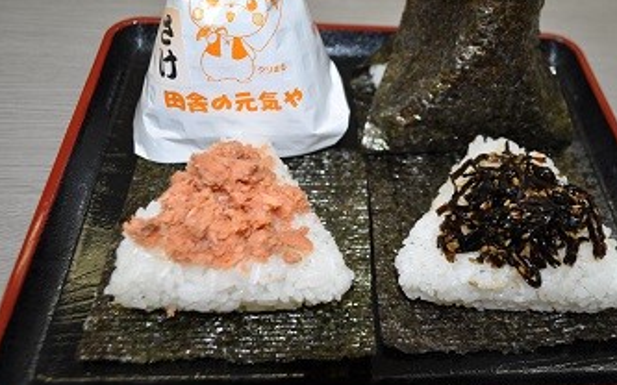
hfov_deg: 57.8
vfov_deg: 38.1
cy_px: 153
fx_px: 555
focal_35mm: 33
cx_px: 365
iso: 200
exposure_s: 1/125
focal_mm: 18
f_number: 3.5
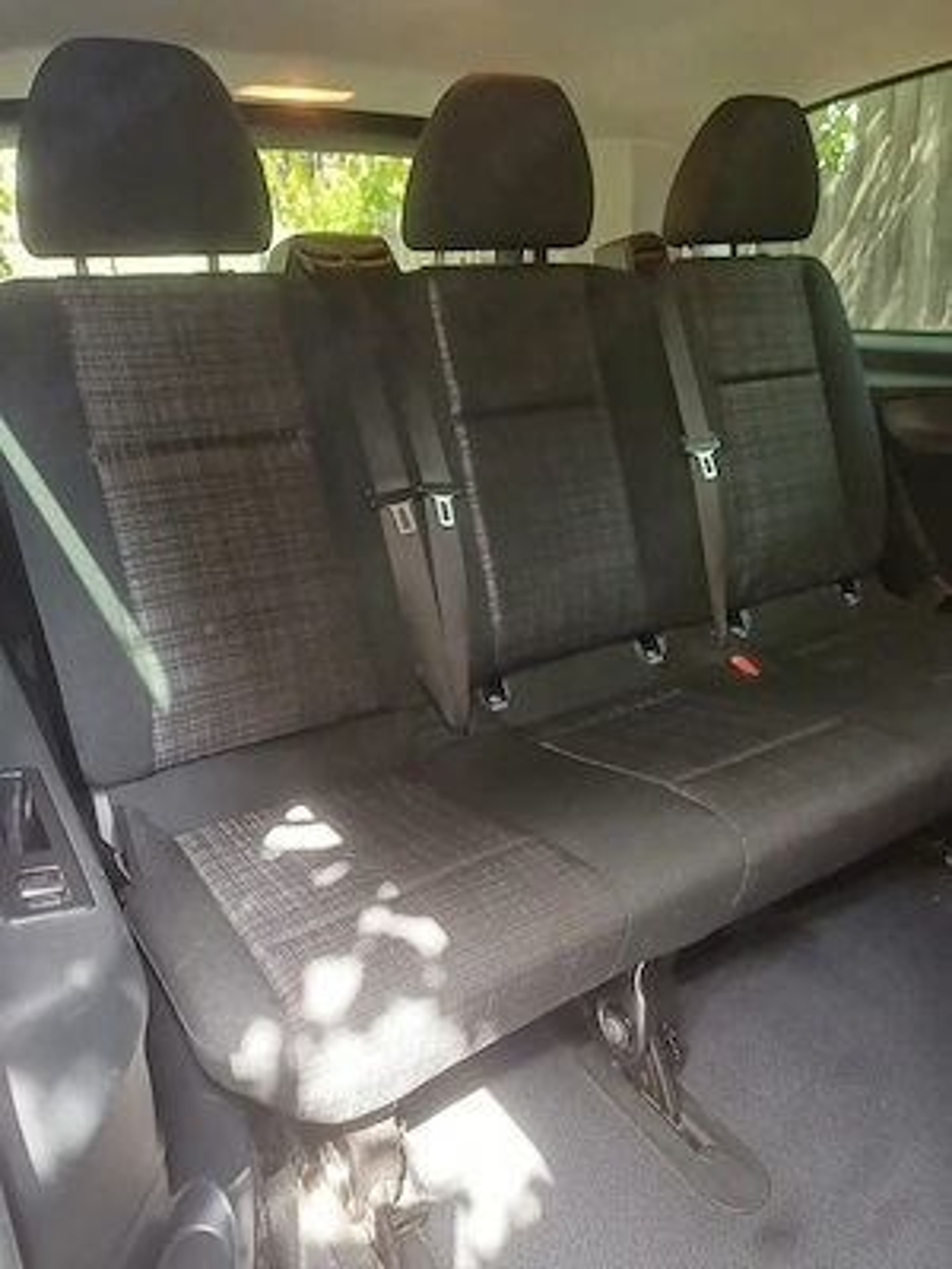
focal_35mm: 25
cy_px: 634
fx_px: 917
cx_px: 476
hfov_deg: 54.9
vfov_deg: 69.4
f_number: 1.8
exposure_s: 1/40
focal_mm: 4.65
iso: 400
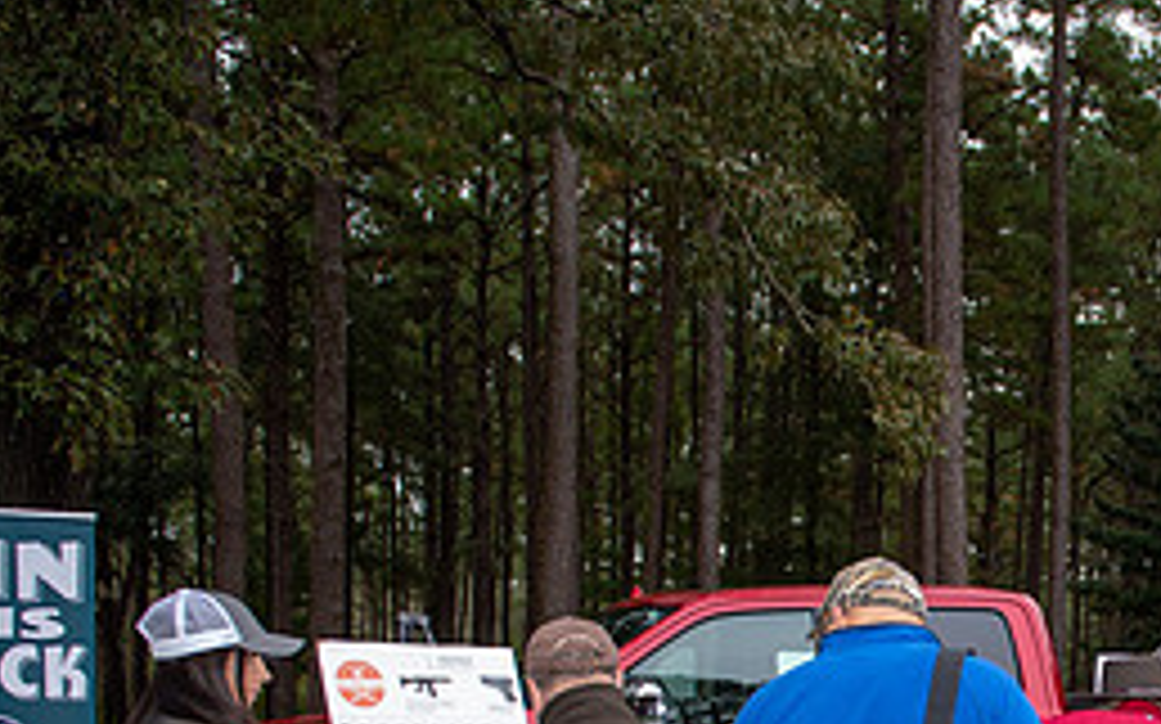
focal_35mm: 55
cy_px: 827
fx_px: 1739
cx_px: 1138
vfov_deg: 22.0
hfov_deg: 33.9
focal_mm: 24
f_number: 3.5
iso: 400
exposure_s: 1/160
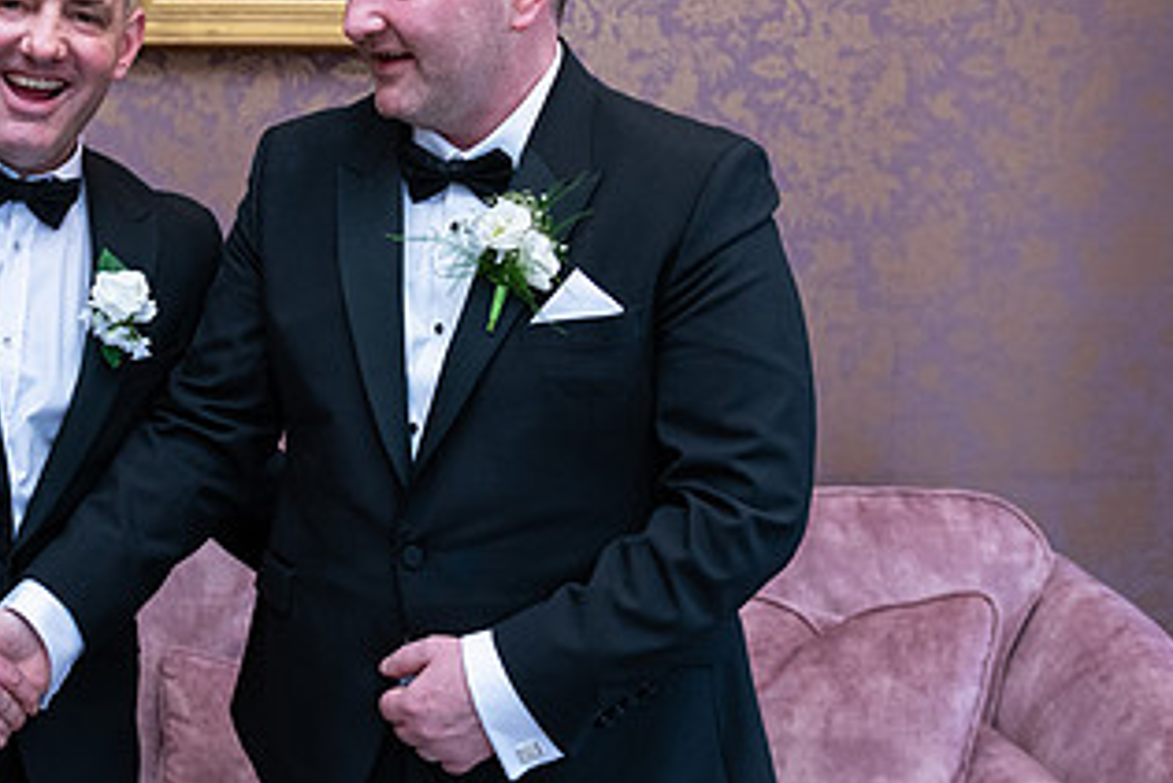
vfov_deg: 20.6
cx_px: 245
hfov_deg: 29.8
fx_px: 2151
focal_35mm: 66
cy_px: 377
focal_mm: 36
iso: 800
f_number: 3.5
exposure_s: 1/160
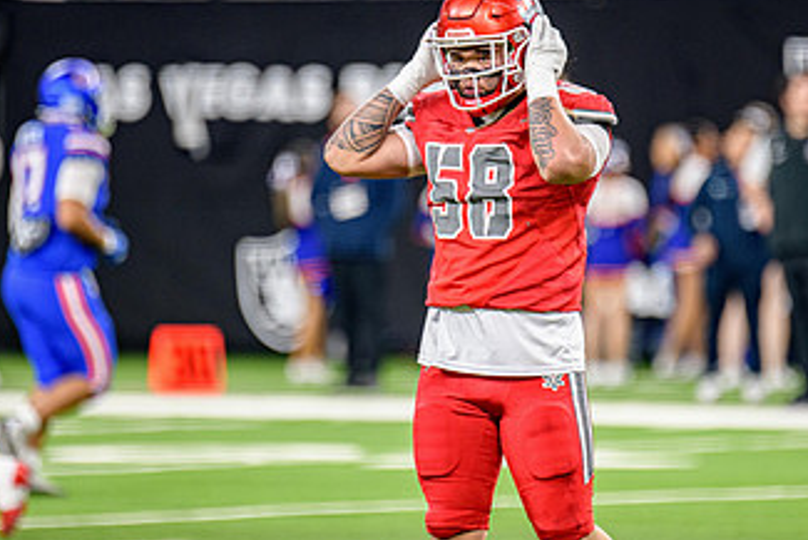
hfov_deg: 3.9
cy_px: 263
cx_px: 465
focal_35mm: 535
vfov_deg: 2.6
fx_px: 12013
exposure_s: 1/400
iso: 1250
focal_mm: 300
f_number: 2.8
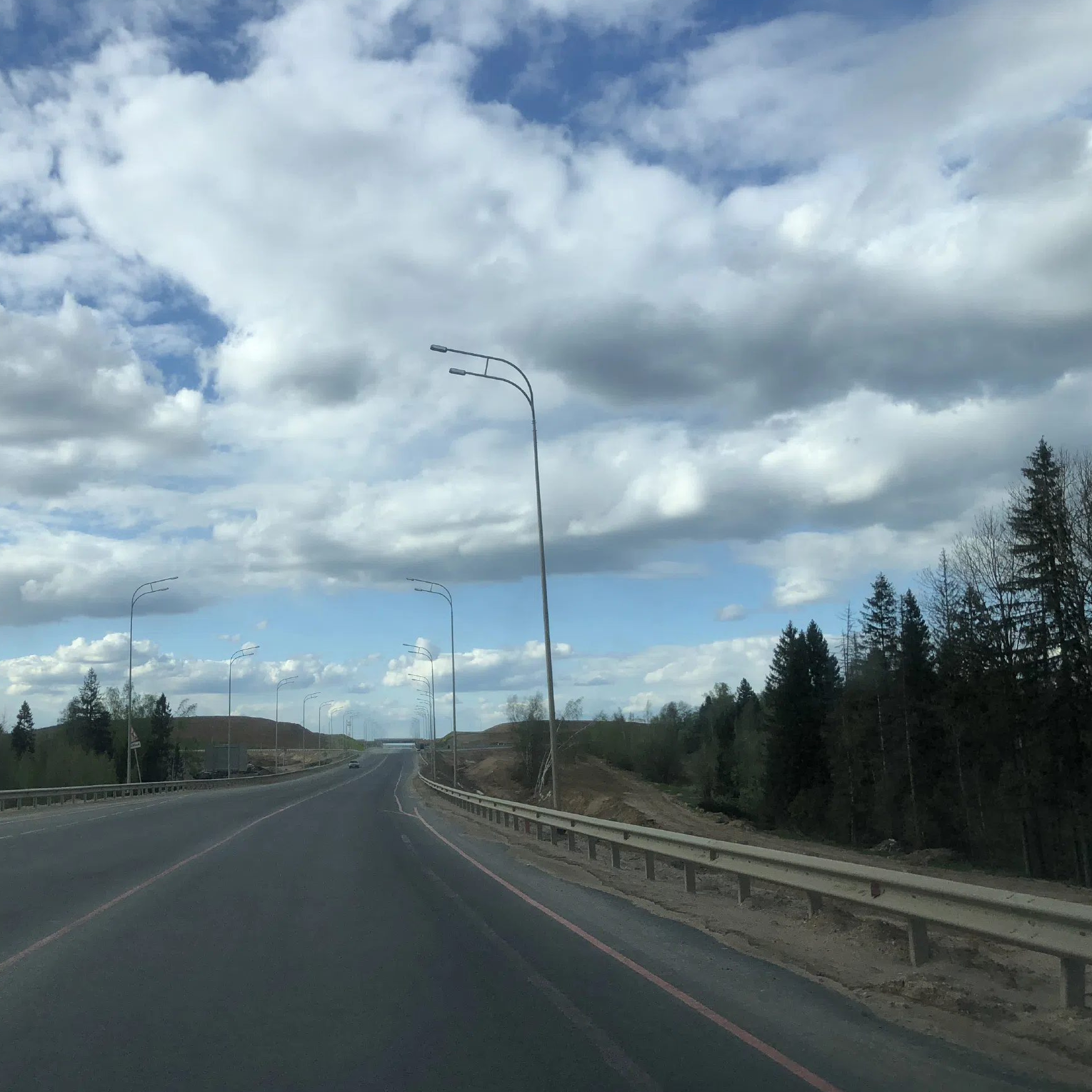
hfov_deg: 47.7
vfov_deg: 48.4
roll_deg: -0.4
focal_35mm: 34
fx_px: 1213
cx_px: 373
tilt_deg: +8.9
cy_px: 554
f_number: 1.8
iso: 20
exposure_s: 1/2433
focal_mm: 4
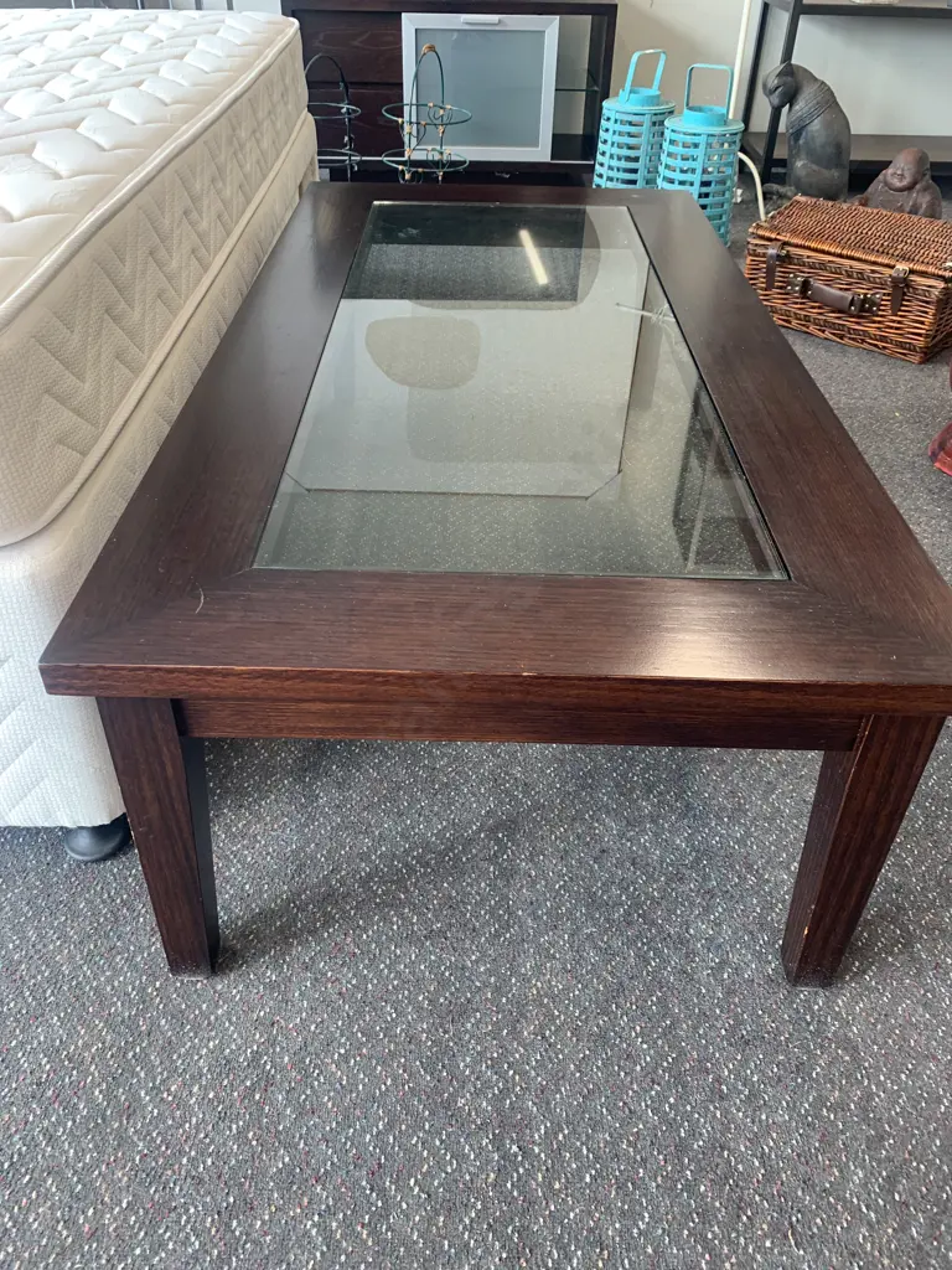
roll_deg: -1.7
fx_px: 953
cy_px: 635
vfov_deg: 67.3
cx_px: 476
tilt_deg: -37.4
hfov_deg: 53.1
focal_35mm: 26
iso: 64
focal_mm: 4.25
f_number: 1.8
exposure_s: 1/50
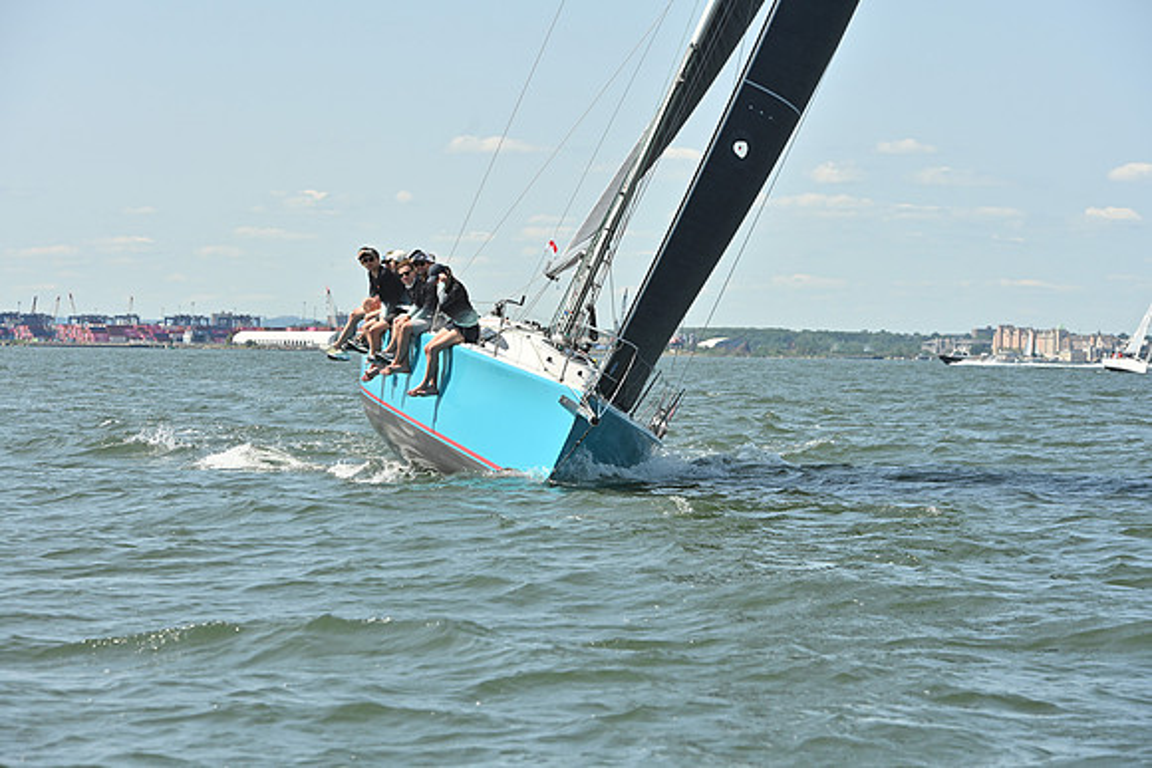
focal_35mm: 125
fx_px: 4001
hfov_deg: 16.4
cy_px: 384
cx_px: 576
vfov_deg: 11.0
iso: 320
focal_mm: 125
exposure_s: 1/1250
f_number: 7.1
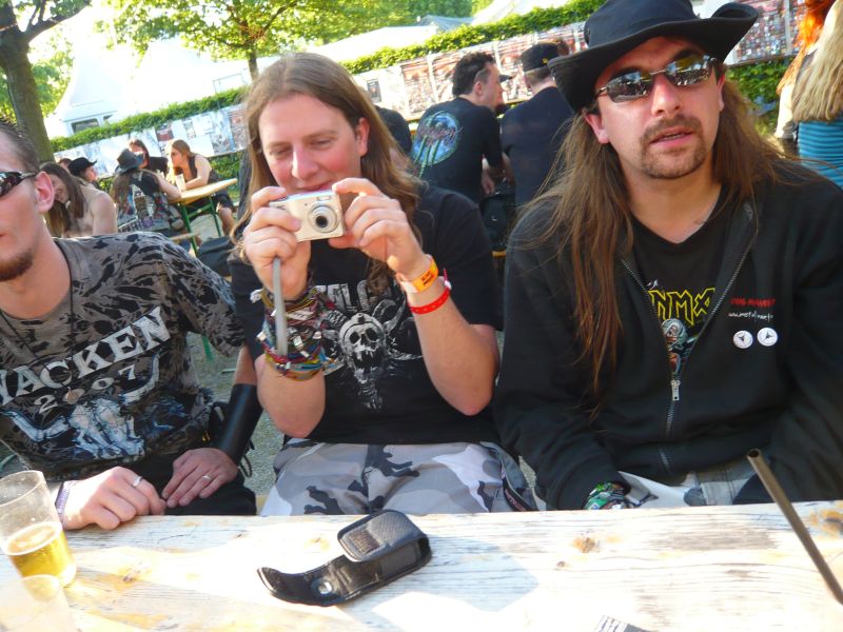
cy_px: 316
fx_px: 682
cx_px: 422
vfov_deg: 49.7
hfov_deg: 63.4
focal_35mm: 28
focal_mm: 4.6
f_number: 2.8
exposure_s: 1/100
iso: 100
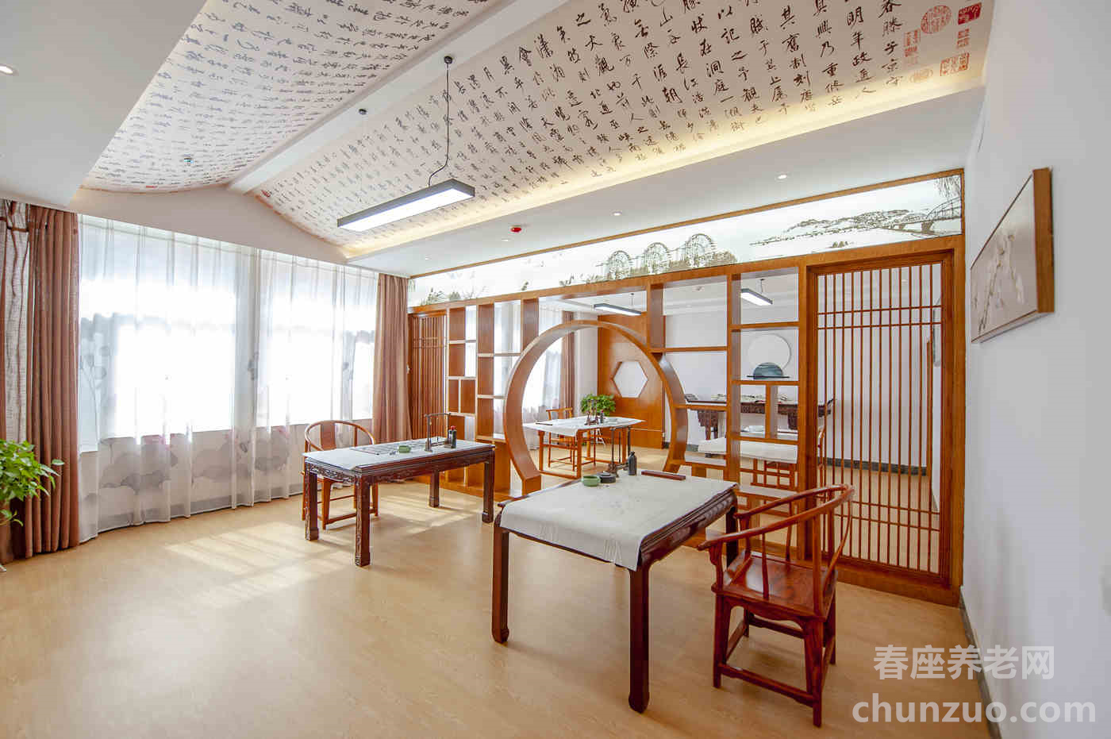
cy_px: 370
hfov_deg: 104.3
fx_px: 432
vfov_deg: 81.1
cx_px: 556
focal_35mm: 14
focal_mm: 14
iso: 200
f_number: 3.5
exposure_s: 1/100
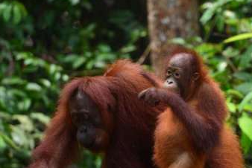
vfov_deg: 2.9
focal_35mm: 473
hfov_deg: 4.4
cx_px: 179
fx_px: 3314
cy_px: 96
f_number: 2.8
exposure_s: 1/200
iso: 160
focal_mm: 200
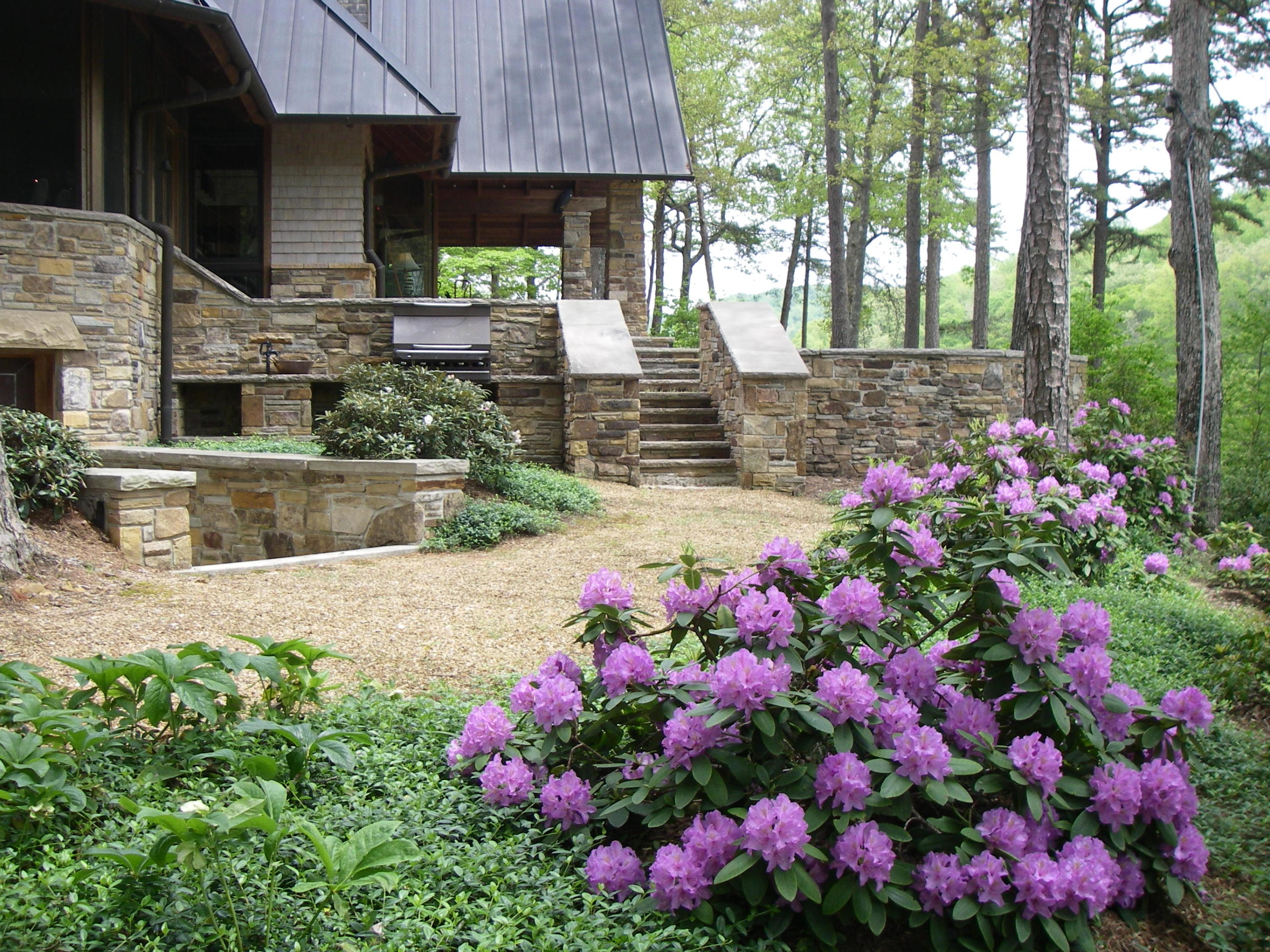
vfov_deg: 37.7
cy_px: 476
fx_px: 1394
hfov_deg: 49.0
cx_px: 635
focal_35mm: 38
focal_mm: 6.3
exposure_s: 1/200
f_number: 3.3
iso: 80
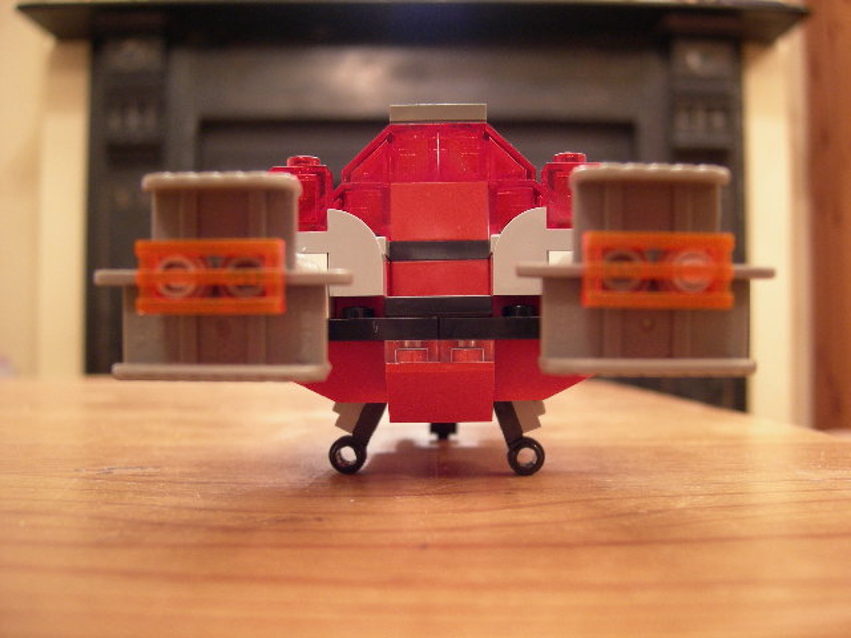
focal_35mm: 36
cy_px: 319
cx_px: 426
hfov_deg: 51.4
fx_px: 885
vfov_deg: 39.7
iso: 200
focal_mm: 7.5
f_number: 2.7
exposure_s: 1/2.7
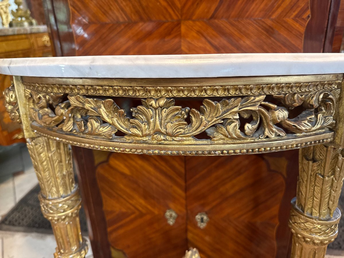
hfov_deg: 71.6
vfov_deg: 56.8
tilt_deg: -23.5
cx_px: 172
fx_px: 239
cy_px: 129
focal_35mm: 24
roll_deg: +3.8
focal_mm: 6.76
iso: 320
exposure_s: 1/50
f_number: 1.78
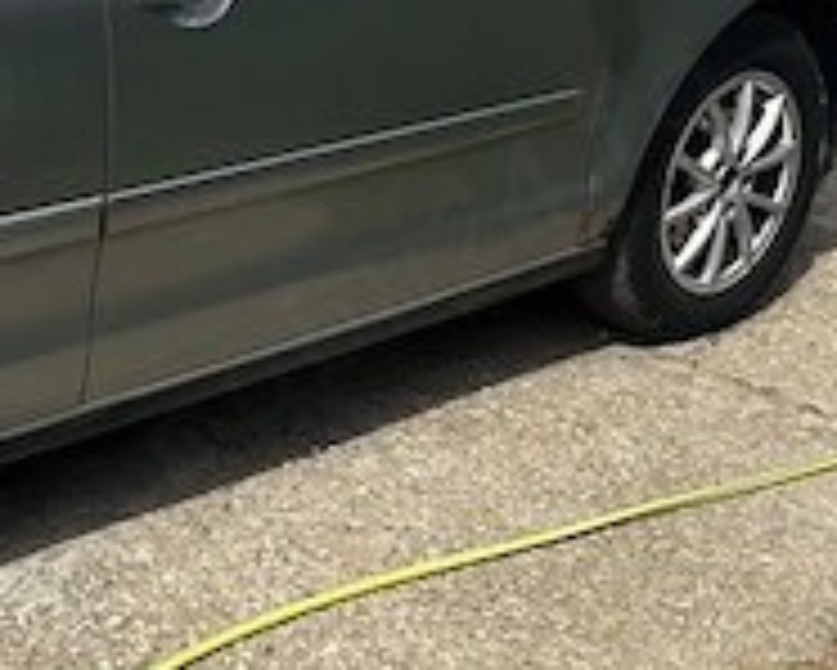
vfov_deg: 18.7
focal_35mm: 82
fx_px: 2032
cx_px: -90
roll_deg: +1.4
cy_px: 288
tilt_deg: -20.1
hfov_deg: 22.0
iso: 50
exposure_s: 1/3356
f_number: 1.5
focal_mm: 5.7
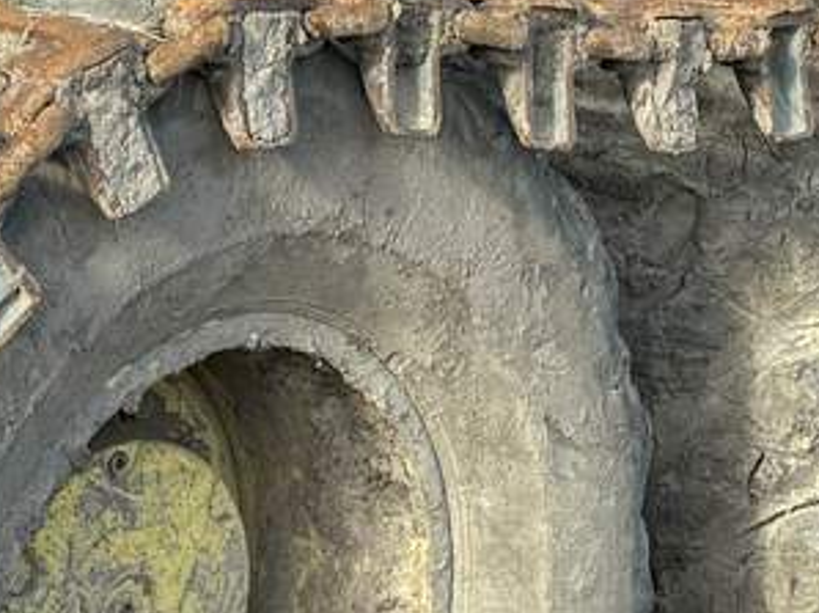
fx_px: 3050
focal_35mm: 129
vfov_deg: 11.3
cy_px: -110
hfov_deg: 15.3
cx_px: 355
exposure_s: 1/1689
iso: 100
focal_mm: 6.76
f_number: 1.78
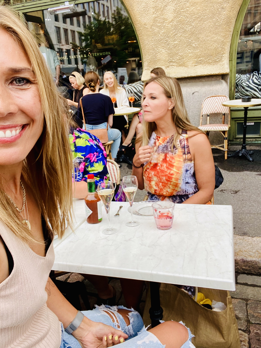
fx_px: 302
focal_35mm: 30
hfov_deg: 46.8
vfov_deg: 60.0
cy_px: 174
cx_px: 130
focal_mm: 2.71
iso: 50
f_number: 2.2
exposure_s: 1/100
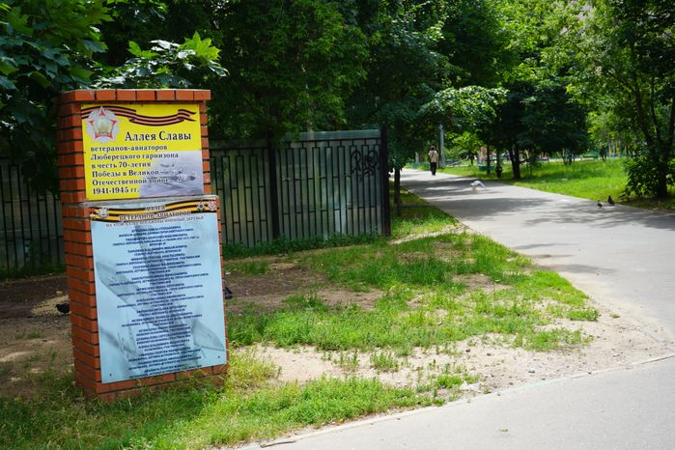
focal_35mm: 49
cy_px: 225
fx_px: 919
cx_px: 338
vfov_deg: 27.5
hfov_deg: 40.3
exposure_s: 1/100
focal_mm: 49
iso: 100
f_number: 7.1
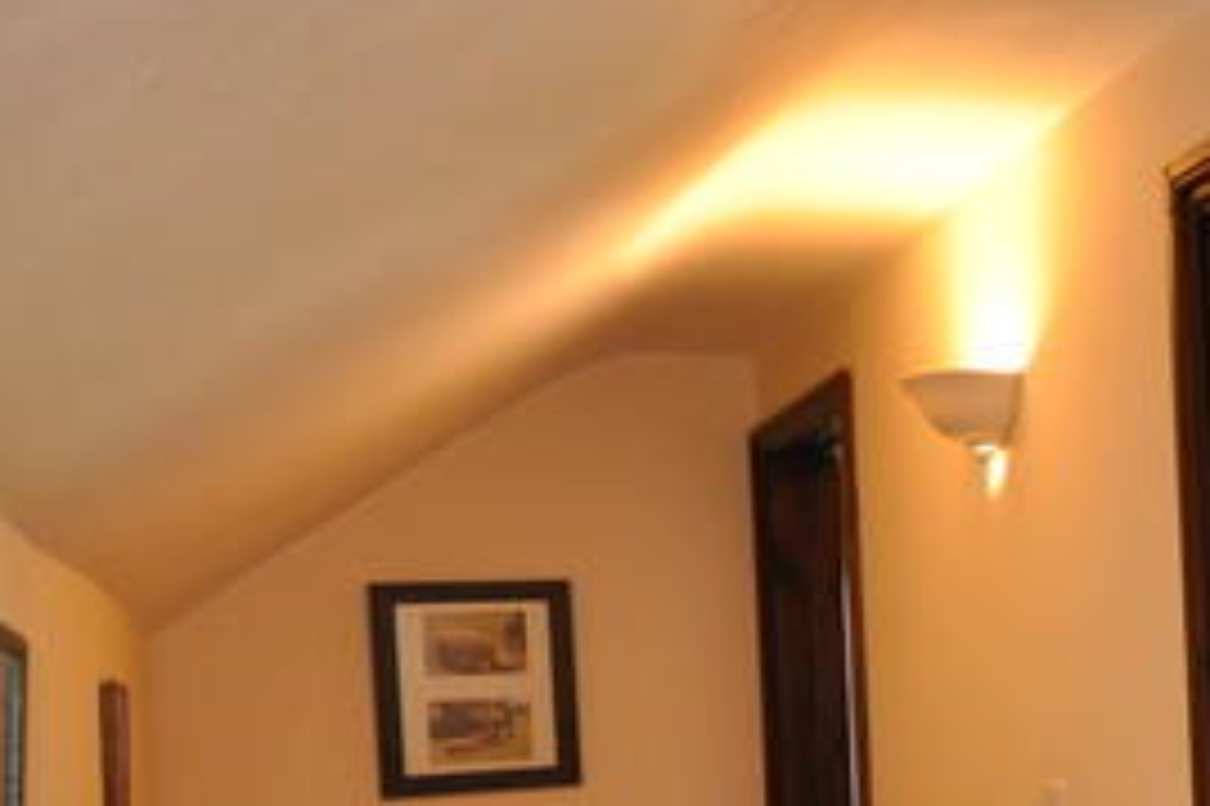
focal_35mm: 57
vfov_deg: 23.2
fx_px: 1915
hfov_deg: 27.1
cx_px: 1714
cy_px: 720
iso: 800
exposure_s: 1/60
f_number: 3.5
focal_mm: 10
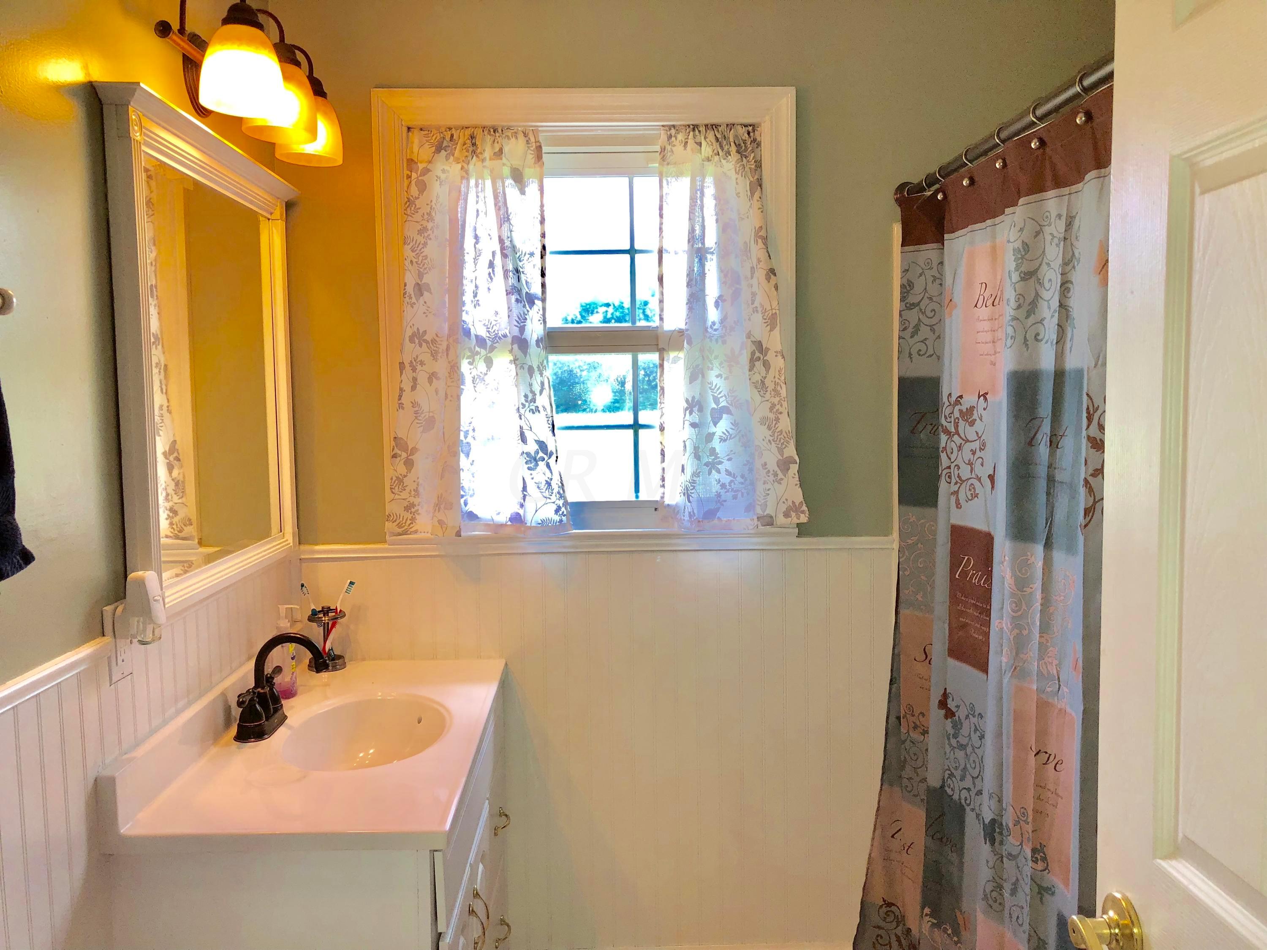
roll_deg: +1.5
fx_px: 1025
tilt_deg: -3.7
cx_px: 634
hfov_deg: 63.4
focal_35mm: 28
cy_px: 475
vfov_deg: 49.7
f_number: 1.8
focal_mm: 3.99
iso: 50
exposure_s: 1/120
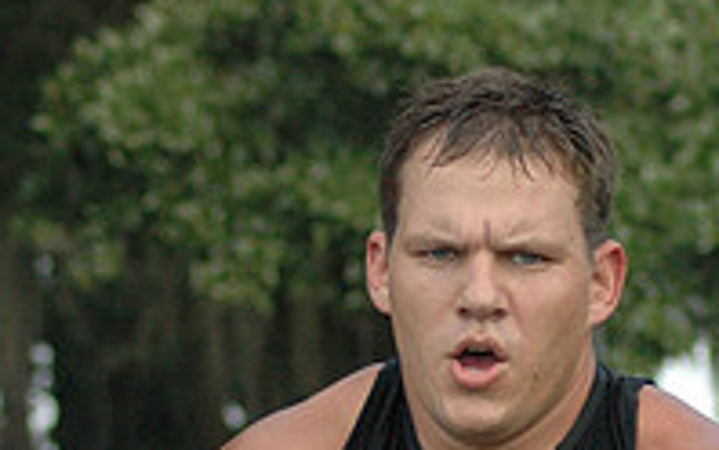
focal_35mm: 313
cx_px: 548
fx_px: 6137
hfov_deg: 6.7
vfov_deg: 4.2
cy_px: 630
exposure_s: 1/1000
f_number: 4.5
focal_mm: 70
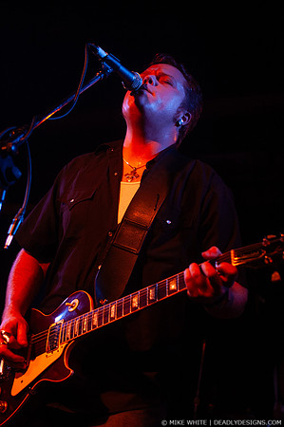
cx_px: 142
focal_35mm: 52
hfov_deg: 25.7
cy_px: 214
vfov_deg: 37.9
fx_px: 623
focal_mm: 35
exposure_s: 1/60
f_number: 2.8
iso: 800
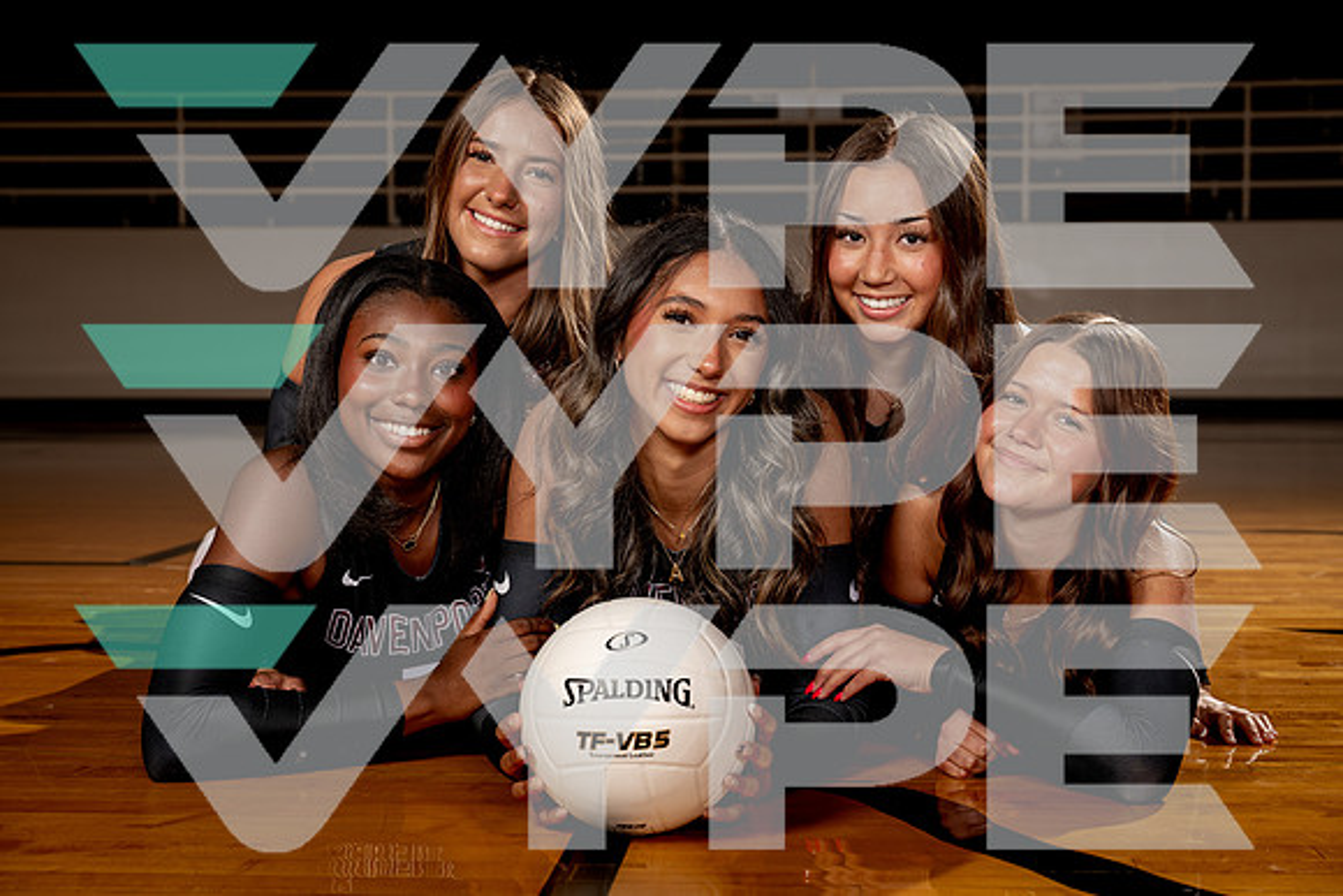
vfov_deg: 23.8
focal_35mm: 57
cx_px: 672
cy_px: 448
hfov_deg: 35.0
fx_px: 2127
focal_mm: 57
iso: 100
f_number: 5.6
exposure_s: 1/250
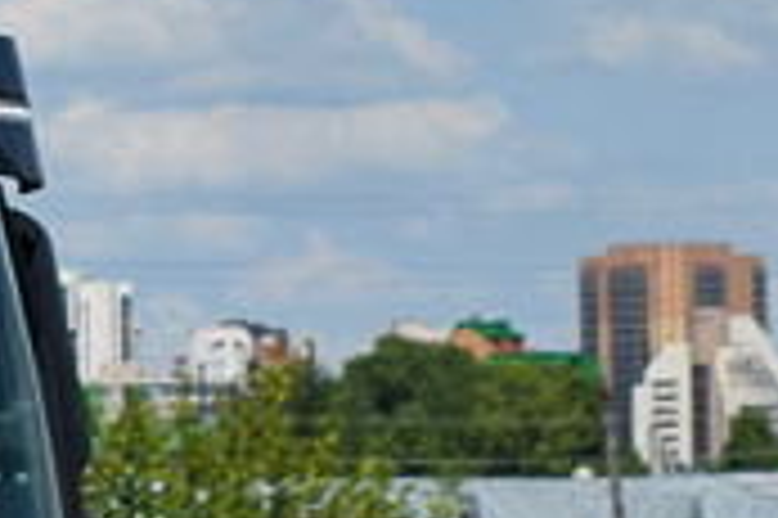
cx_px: -1120
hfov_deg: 6.7
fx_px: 6304
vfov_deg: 4.7
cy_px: 545
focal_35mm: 292
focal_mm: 28
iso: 100
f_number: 6.3
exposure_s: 1/800
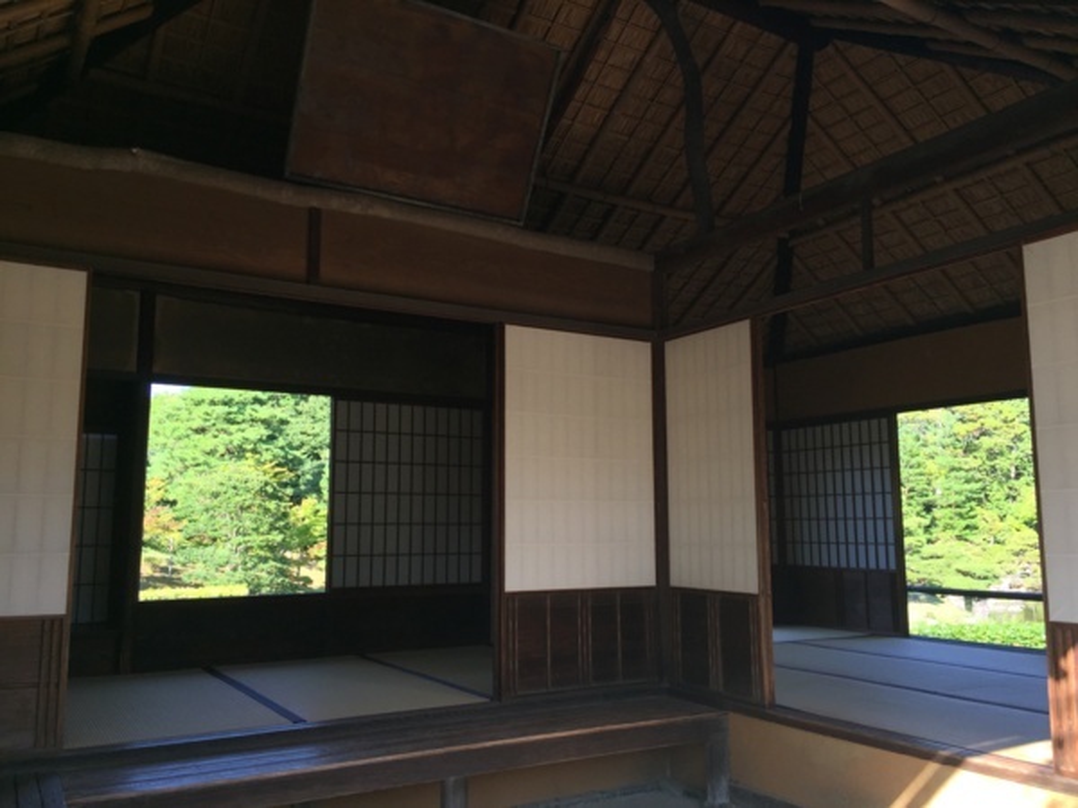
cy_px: 404
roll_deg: +0.0
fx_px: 903
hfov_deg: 61.7
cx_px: 539
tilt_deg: +6.7
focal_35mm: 29
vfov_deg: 48.2
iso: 32
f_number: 2.2
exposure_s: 1/311
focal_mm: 4.15
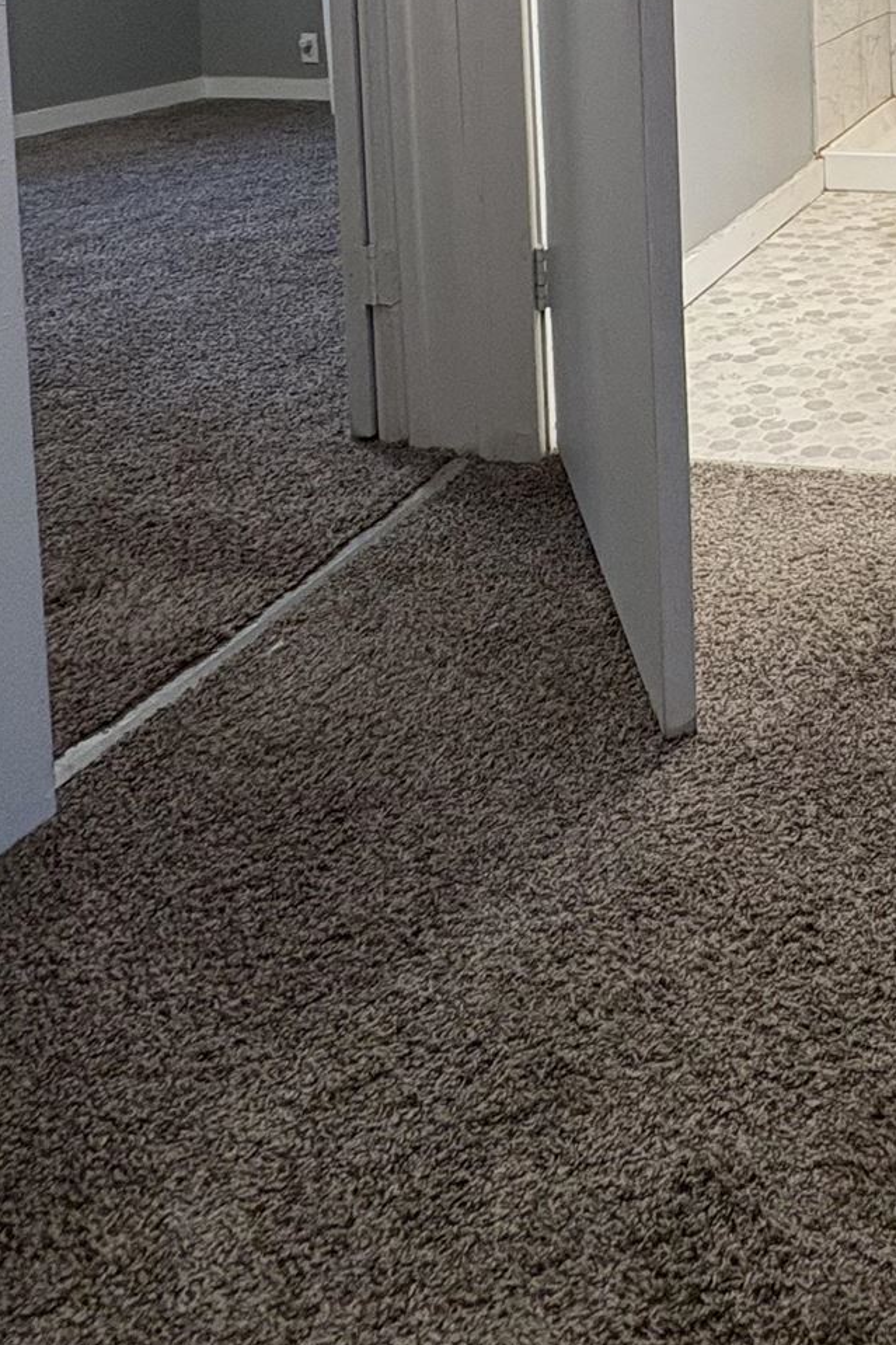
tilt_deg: -2.8
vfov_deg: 44.9
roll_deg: +2.1
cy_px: -41
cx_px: 935
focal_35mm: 35
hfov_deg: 33.9
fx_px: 1307
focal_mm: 2.22
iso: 160
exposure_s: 1/60
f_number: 2.2
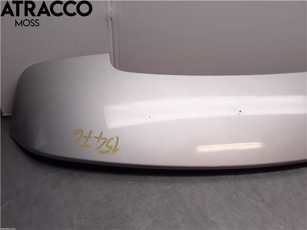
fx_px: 248
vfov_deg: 49.7
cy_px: 115
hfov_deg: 63.4
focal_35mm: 28
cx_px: 154
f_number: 1.9
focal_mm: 2.91
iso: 100
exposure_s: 1/374
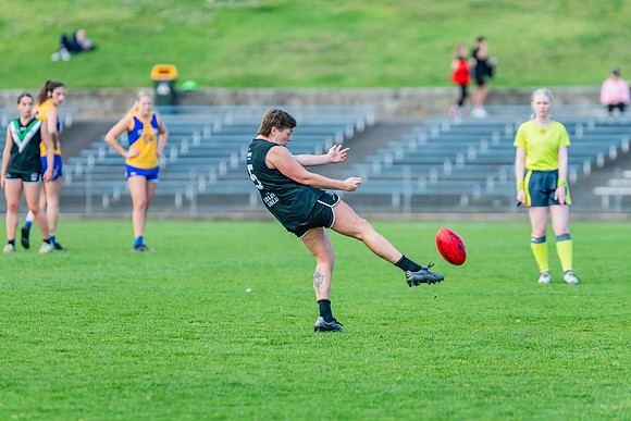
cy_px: 210
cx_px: 316
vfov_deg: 4.3
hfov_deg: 6.5
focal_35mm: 318
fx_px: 5576
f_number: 4.5
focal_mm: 310
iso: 800
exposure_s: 1/1600
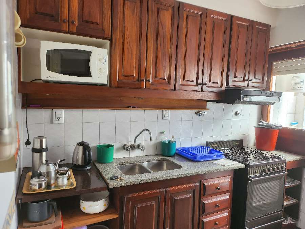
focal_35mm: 24
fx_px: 211
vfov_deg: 56.8
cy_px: 114
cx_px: 152
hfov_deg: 71.6
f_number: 1.8
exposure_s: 1/100
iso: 200
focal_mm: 5
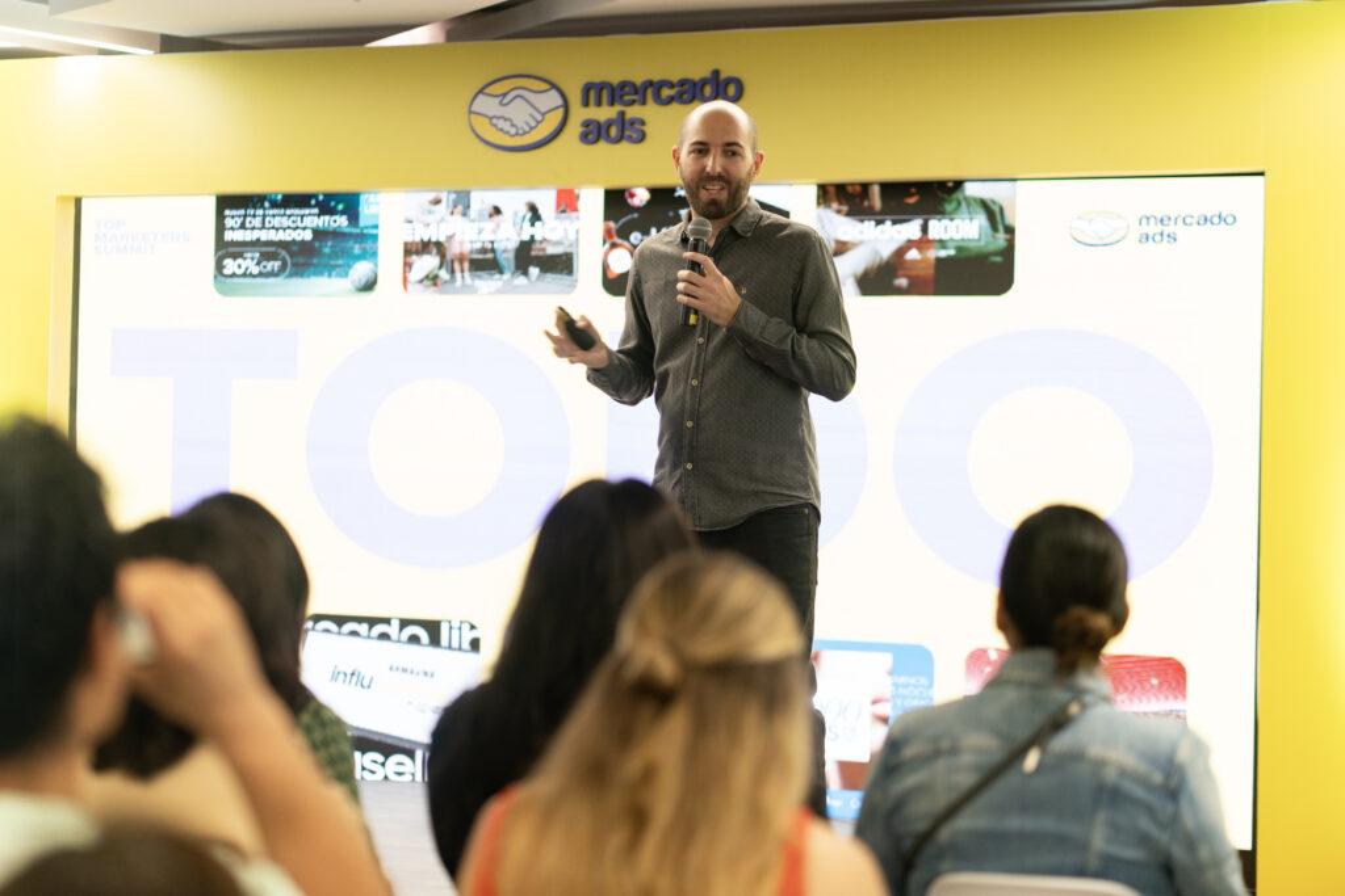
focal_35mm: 85
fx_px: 3176
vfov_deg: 16.1
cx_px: 672
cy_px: 448
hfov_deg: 23.9
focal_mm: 85
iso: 1000
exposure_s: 1/125
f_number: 2.2
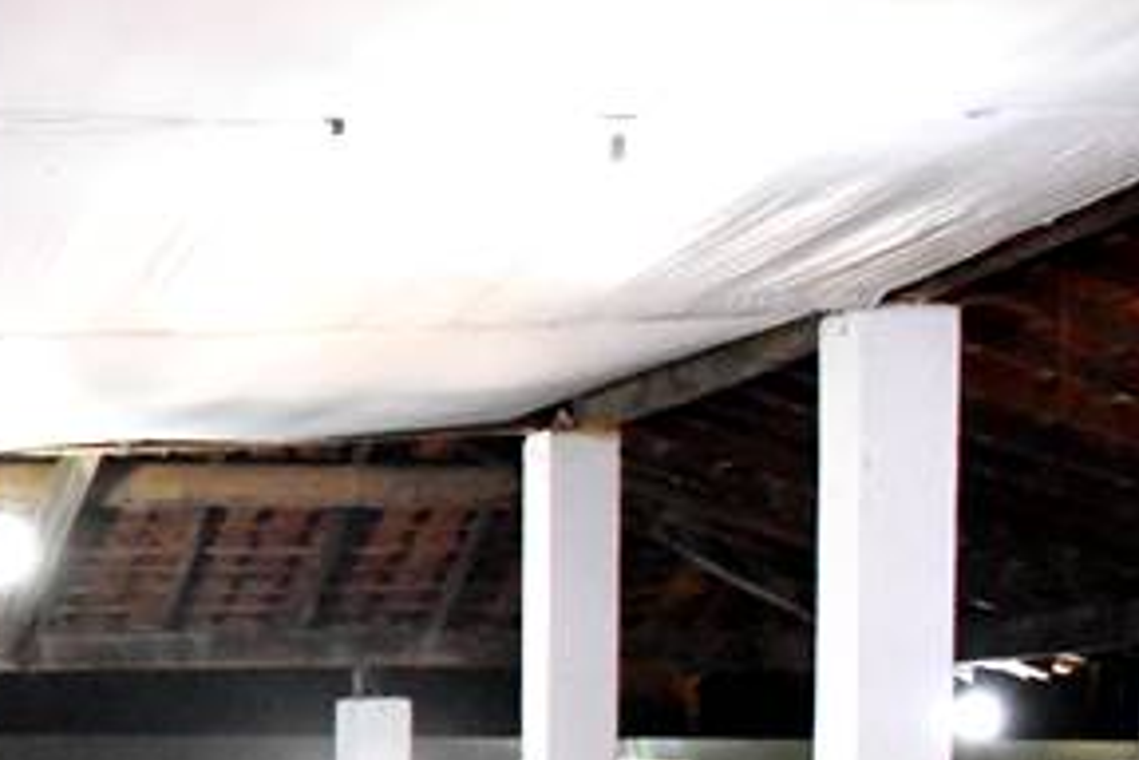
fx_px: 3955
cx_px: -914
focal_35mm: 125
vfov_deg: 10.7
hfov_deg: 14.4
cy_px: 974
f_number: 3.5
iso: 8000
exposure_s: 1/100
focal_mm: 20
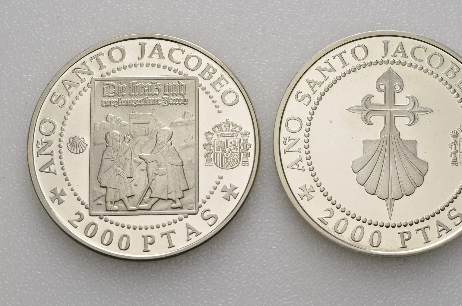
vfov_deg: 16.6
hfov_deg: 24.8
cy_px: 156
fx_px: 1050
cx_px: 262
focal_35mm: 82
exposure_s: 1/250
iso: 400
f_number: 14
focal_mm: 48
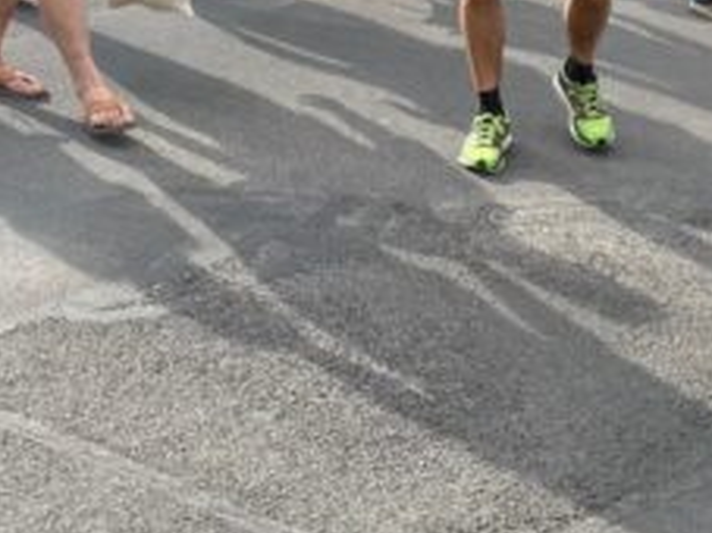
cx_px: 295
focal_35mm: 88
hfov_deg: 22.2
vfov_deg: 15.8
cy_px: -194
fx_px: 1809
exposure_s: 1/1984
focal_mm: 4.2
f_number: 1.6
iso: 32
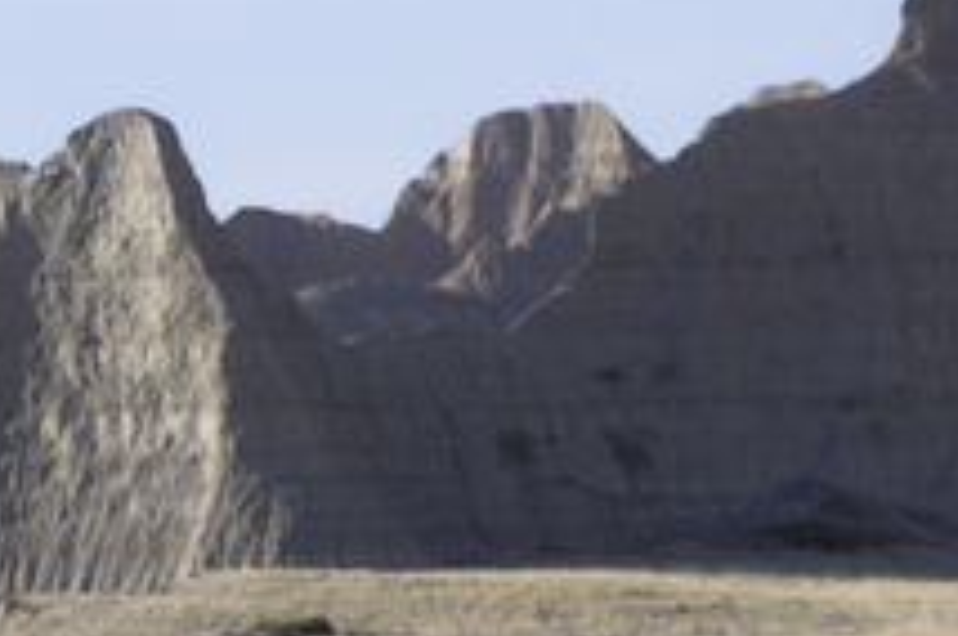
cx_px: -4
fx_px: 20885
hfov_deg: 2.6
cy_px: 804
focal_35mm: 786
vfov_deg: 1.7
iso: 200
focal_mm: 200
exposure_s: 1/1000
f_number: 7.1
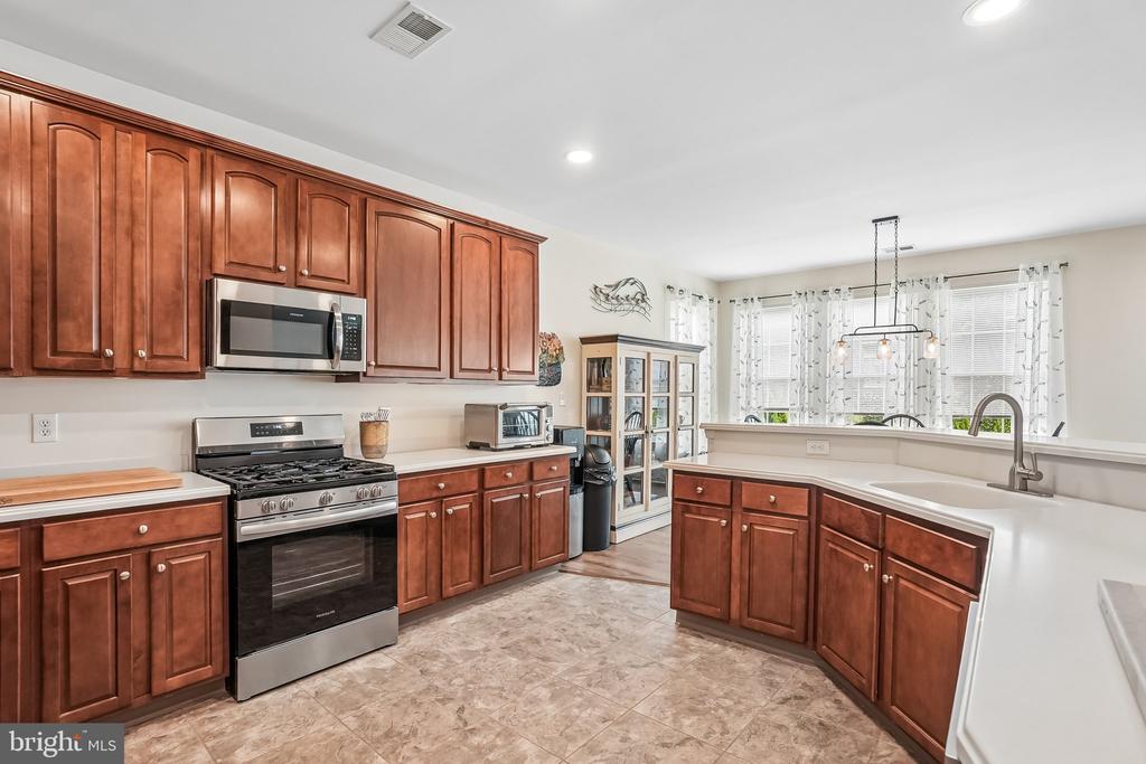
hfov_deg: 96.7
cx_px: 573
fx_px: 509
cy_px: 382
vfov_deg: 73.8
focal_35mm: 16
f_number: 8
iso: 400
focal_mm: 16
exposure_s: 1/20
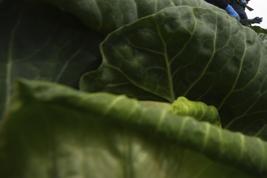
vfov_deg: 41.4
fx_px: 222
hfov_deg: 54.5
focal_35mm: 30
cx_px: 237
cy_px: 31
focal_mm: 16
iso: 250
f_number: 10
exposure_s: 1/500
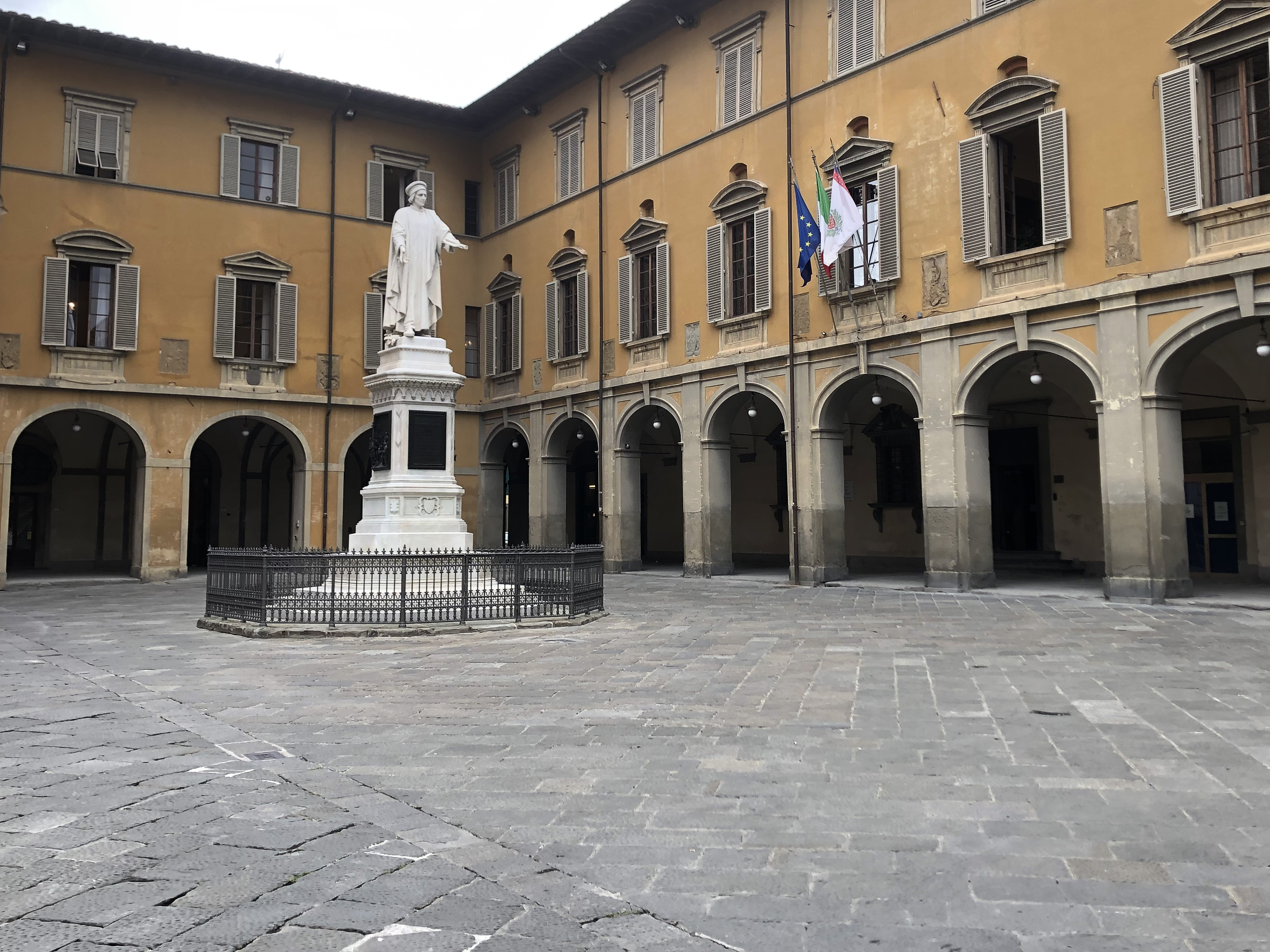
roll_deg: +0.9
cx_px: 630
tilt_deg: +6.0
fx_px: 1247
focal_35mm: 34
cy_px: 400
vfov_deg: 41.7
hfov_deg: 54.0
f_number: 1.8
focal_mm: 4
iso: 20
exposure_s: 1/149
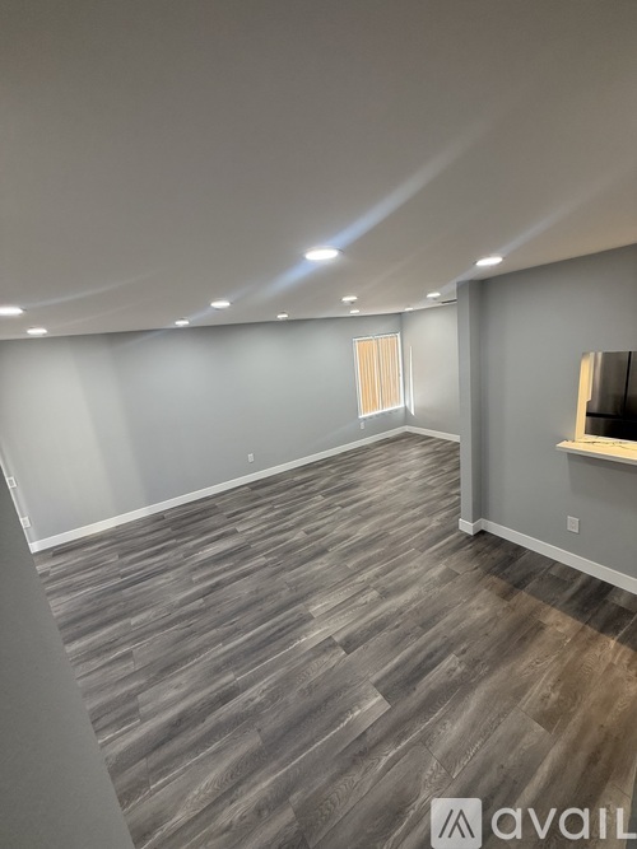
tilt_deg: -12.7
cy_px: 424
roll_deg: +5.8
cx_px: 318
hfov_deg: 85.7
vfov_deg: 102.1
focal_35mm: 14
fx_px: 344
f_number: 2.2
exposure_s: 1/120
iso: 125
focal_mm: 2.22
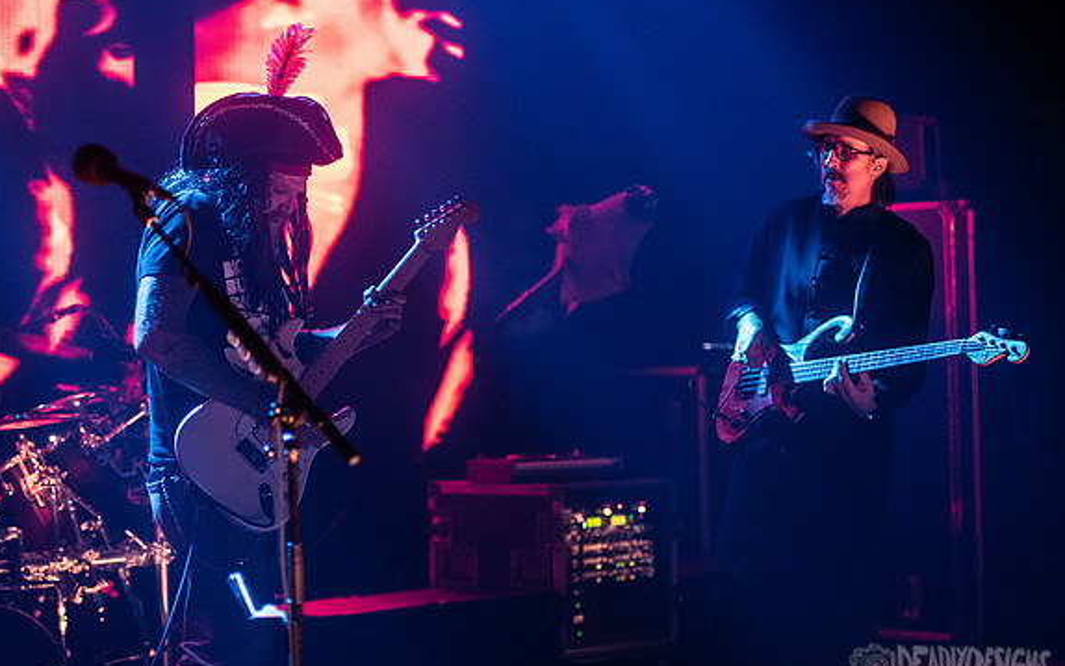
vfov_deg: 12.8
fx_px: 2961
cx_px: 401
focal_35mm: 102
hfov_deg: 20.4
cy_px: 398
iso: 4000
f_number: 3.2
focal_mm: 80
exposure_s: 1/125
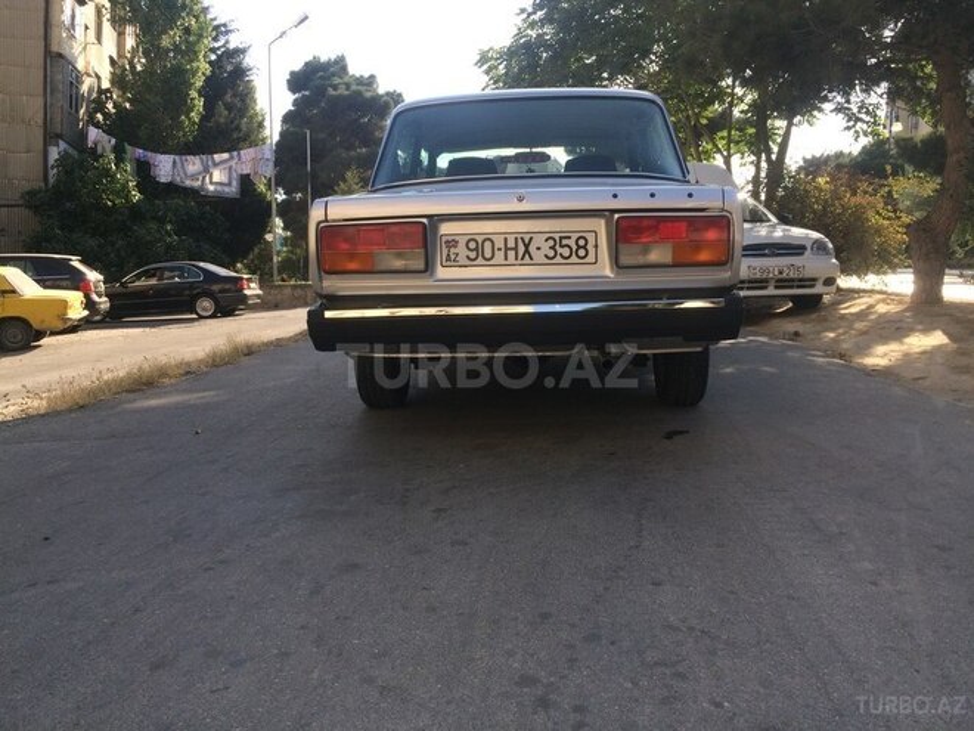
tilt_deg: -1.1
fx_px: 816
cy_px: 366
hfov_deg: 61.7
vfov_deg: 48.2
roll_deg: -2.1
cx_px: 487
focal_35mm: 29
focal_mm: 4.15
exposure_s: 1/707
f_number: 2.2
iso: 32
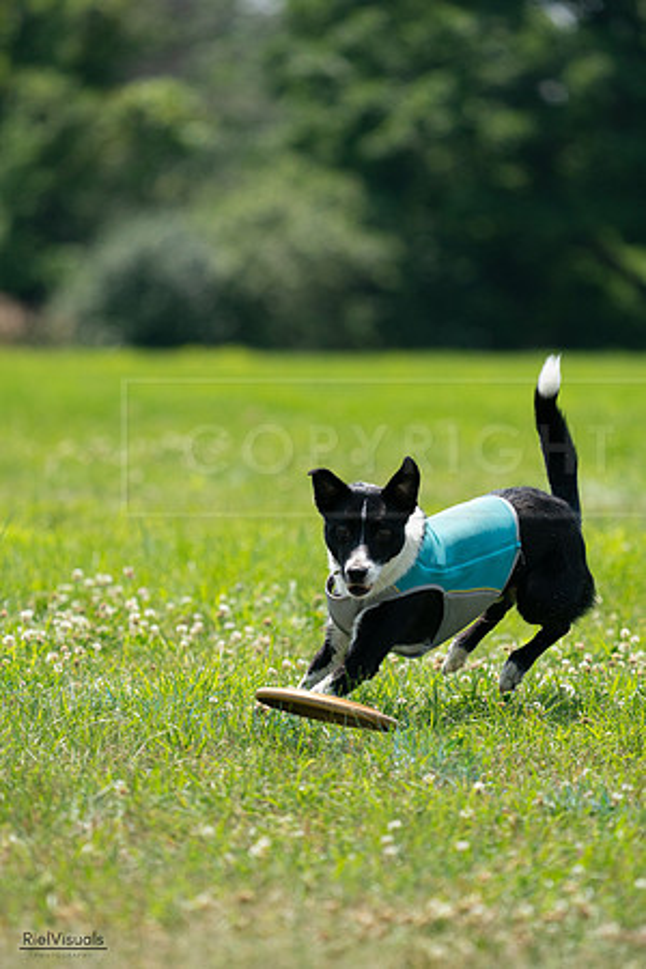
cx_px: 323
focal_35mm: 356
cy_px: 484
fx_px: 9582
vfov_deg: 5.8
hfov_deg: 3.9
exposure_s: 1/4000
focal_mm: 356
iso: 1600
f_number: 6.3
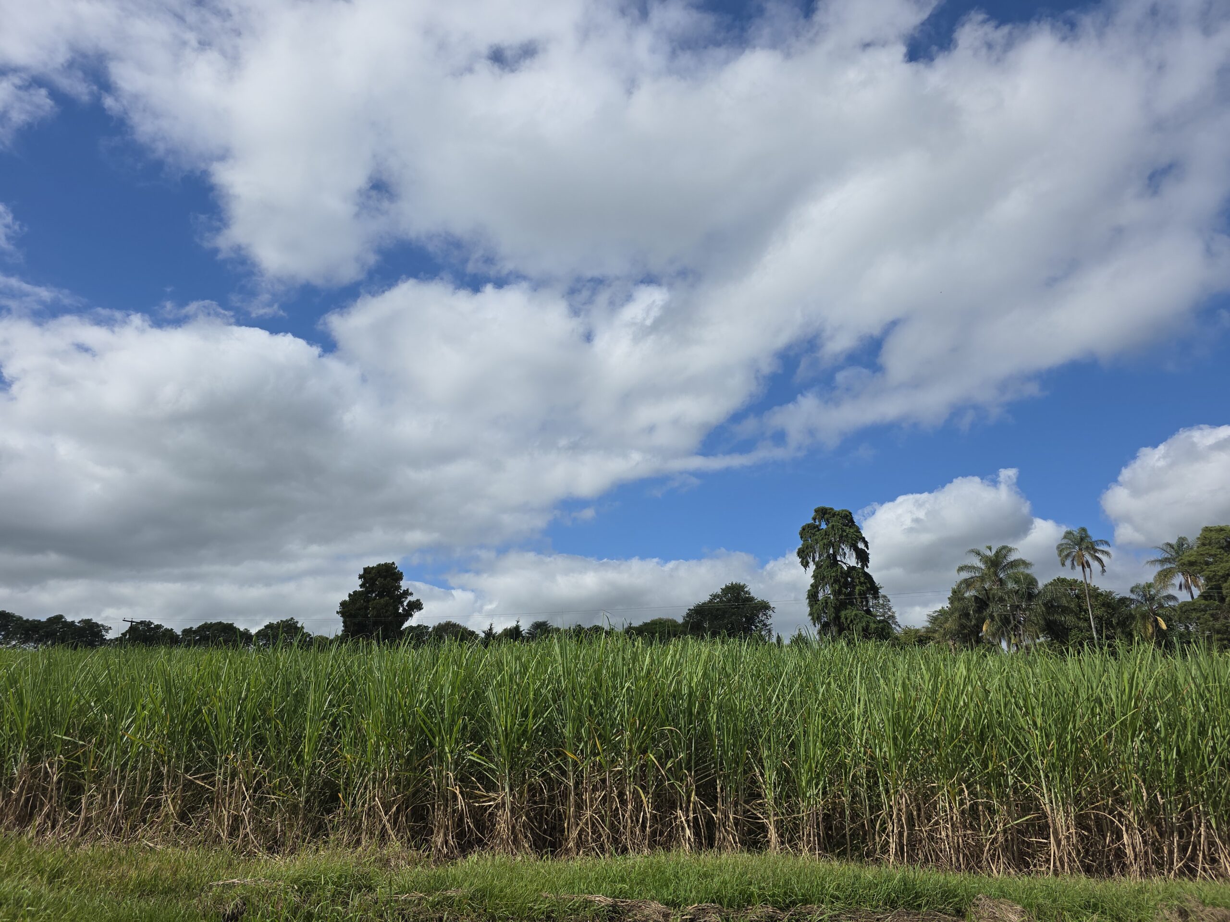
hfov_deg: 73.9
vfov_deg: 58.9
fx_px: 817
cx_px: 615
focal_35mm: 23
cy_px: 461
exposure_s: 1/1488
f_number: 1.7
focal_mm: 6.3
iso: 12
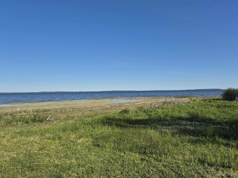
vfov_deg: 58.9
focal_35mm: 23
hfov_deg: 73.9
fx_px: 158
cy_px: 89
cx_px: 119
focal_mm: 5.4
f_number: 1.8
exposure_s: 1/2376
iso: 25
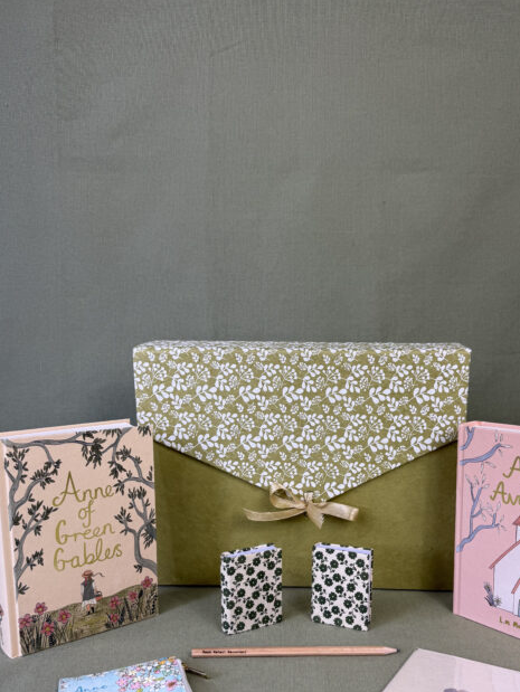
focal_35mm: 31
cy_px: 434
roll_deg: +0.0
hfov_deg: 45.3
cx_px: 309
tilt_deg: -9.6
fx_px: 620
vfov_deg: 57.6
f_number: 1.78
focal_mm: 6.76
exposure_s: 1/121
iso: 64
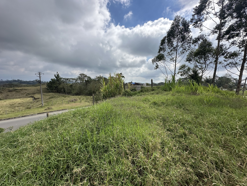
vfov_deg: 85.7
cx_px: 124
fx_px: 100
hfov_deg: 102.1
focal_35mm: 14
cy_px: 93
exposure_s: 1/2882
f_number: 2.2
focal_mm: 2.22
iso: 50
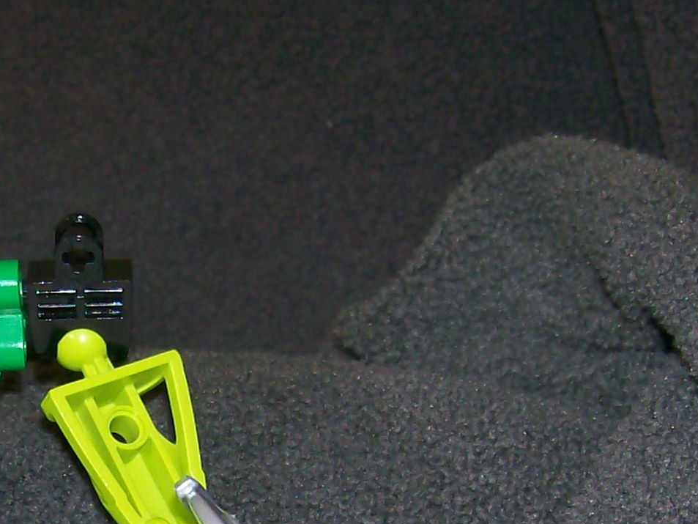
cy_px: 668
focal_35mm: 116
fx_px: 2339
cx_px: -35
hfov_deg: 16.5
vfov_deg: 12.4
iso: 80
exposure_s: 1/64
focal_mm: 6
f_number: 2.7
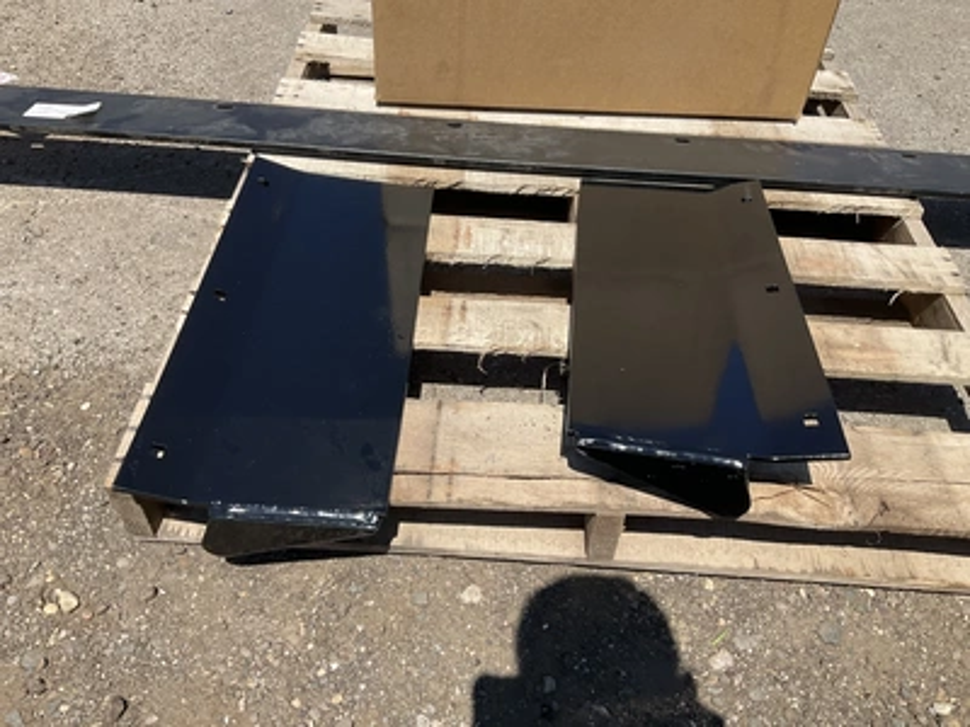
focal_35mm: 29
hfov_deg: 61.7
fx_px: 813
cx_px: 485
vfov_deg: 48.2
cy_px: 364
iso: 25
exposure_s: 1/1912
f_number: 1.8
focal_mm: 3
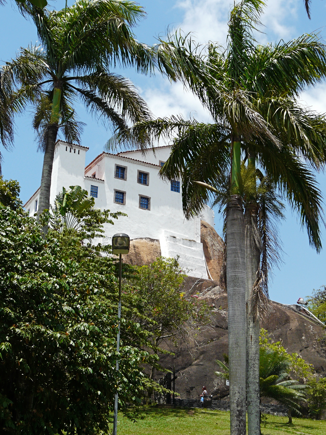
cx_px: 161
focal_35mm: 56
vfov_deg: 34.3
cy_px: 240
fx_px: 703
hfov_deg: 26.1
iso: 100
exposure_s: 1/320
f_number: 5.6
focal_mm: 8.1
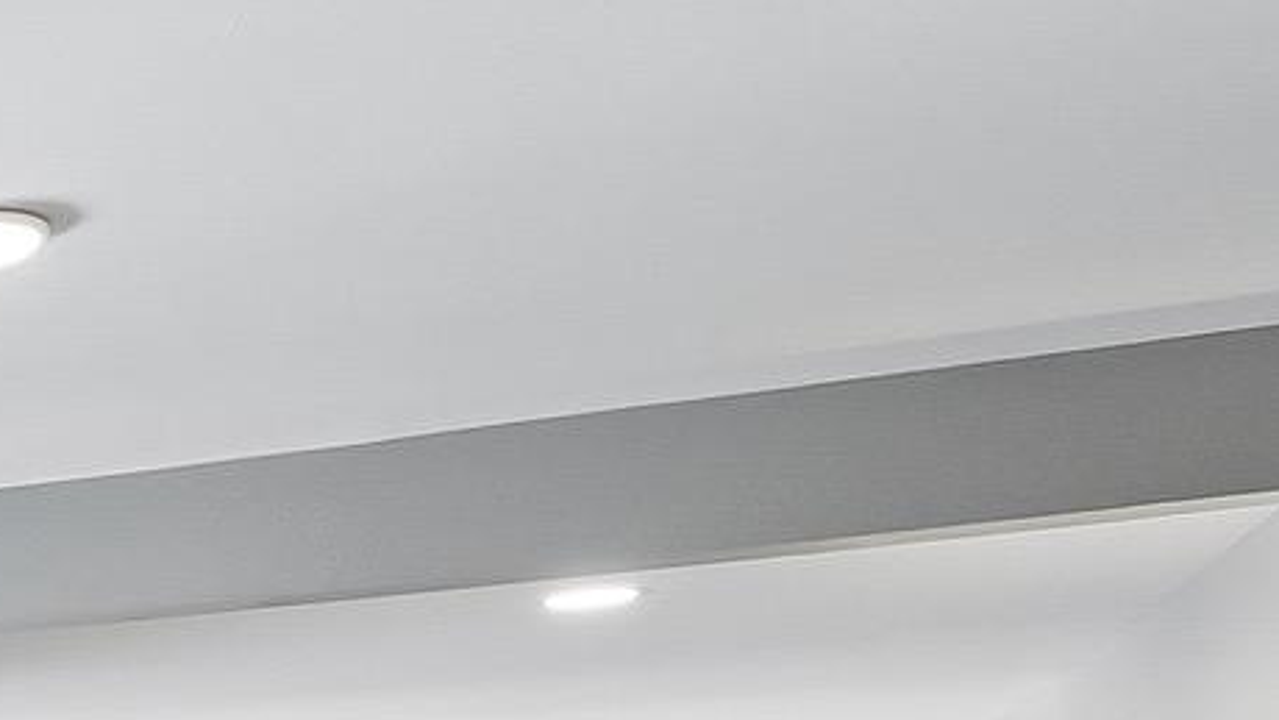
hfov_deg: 18.1
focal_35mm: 70
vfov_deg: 15.2
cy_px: 1244
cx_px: -1376
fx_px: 2375
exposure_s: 1/100
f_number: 5.6
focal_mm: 10
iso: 400
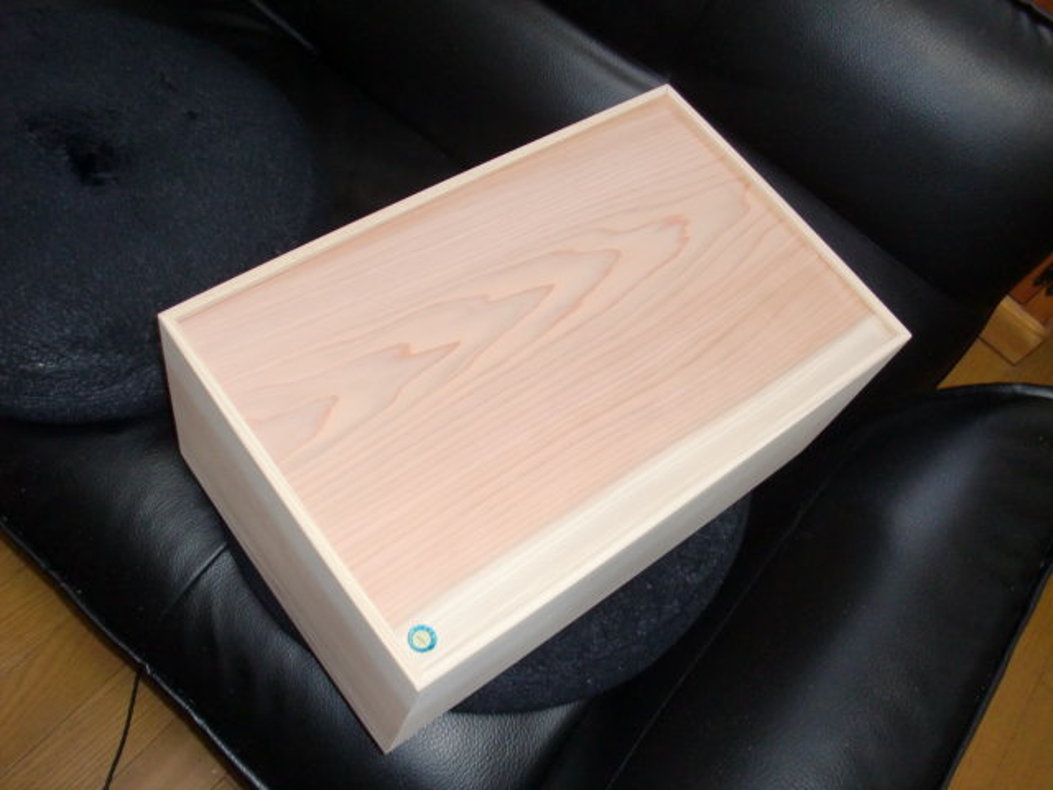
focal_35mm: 36
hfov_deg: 51.4
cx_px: 526
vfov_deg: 39.7
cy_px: 395
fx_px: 1095
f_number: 2.8
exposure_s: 1/60
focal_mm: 6.3
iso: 320
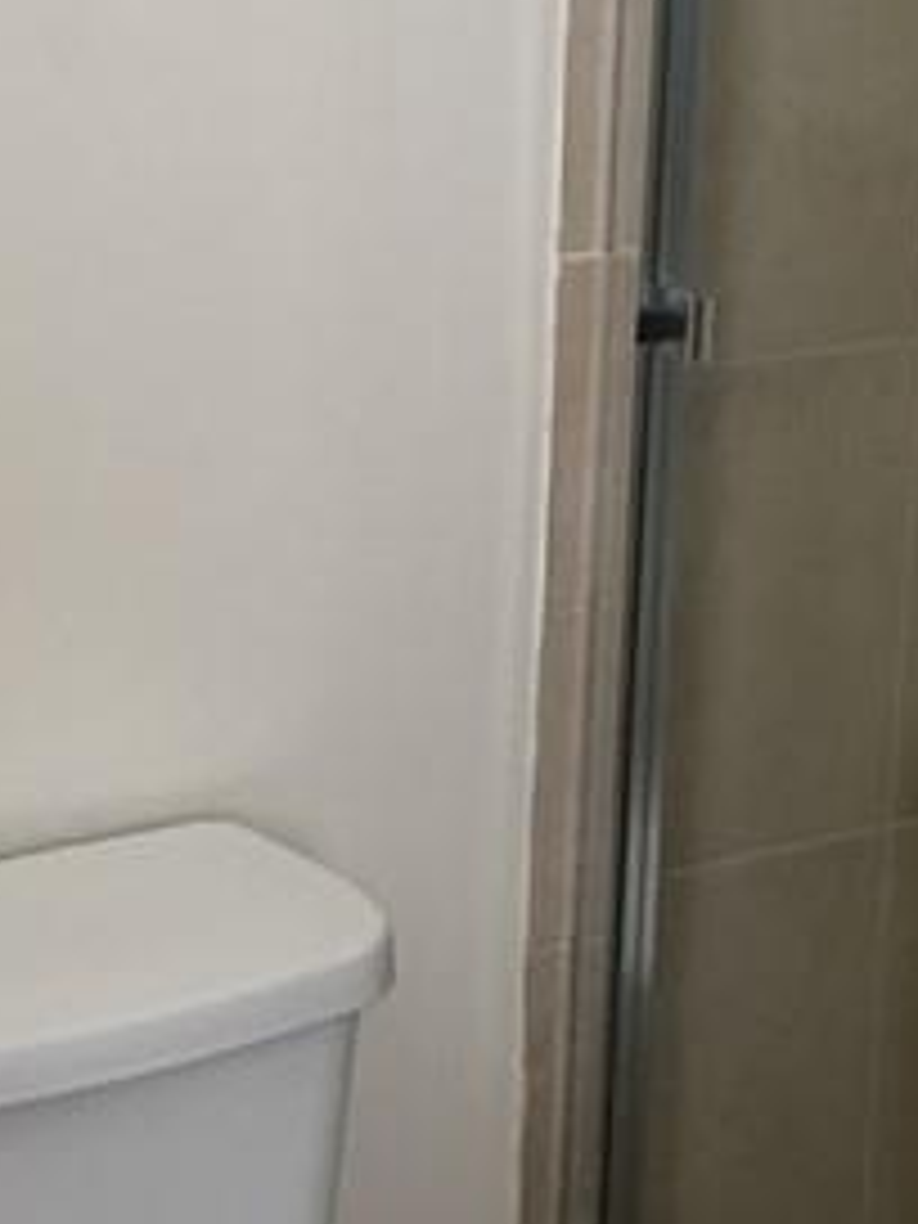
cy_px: 468
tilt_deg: -12.8
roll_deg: -2.6
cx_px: 252
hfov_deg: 13.5
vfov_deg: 18.0
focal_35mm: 109
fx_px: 3854
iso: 50
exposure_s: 1/4
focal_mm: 4.15
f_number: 2.2
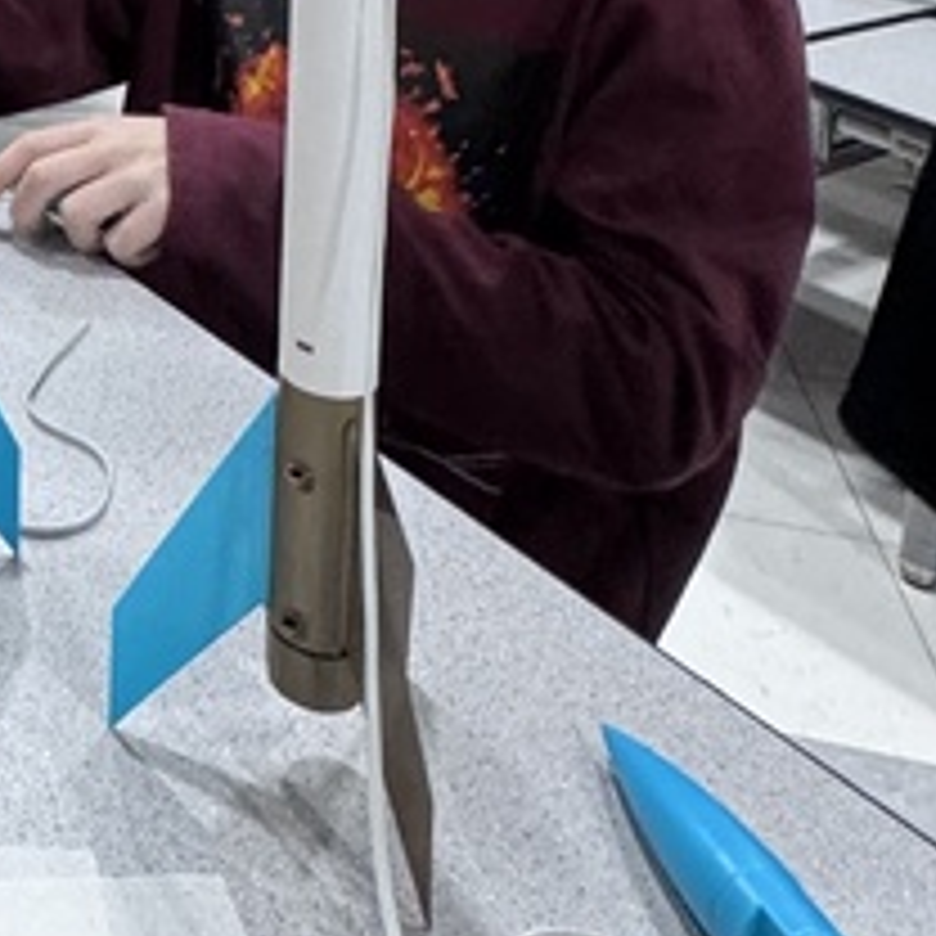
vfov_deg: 23.2
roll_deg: +0.2
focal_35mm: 61
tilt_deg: -6.1
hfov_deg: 24.0
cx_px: -346
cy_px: -436
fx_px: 1866
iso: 320
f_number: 2.2
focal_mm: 2.22
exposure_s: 1/88
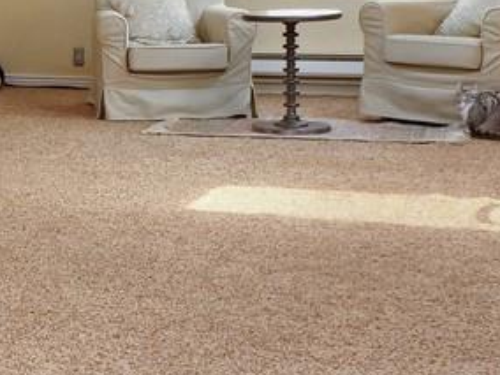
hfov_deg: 17.3
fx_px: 1300
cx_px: -424
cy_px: -23
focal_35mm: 90
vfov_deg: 16.0
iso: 400
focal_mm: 8
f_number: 4
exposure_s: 1/100
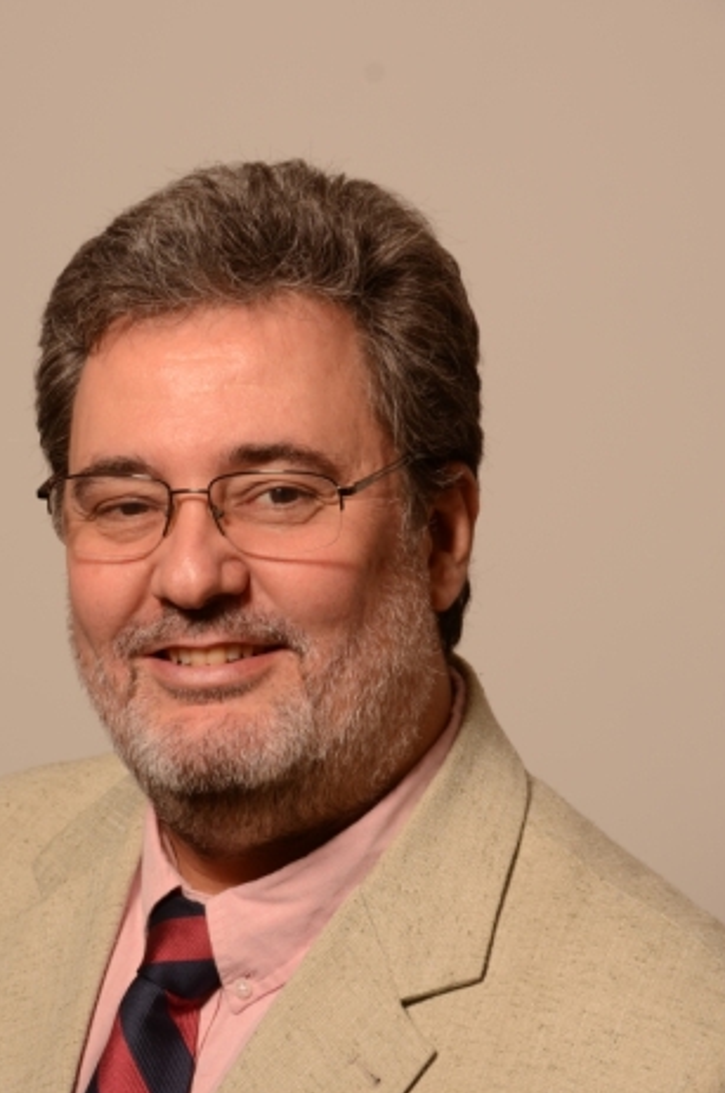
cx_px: 299
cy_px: 706
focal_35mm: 136
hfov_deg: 10.0
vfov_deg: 15.1
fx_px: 4123
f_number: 9
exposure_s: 1/100
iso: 100
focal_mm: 70
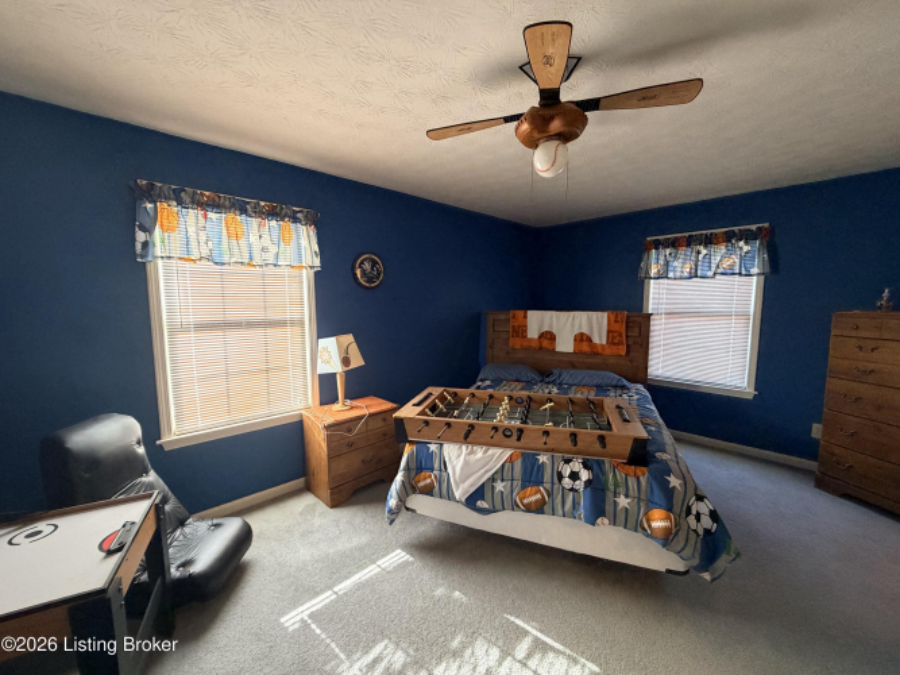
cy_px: 338
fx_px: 364
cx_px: 450
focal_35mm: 14
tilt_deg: -5.4
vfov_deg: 85.7
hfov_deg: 102.1
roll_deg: -0.4
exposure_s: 1/60
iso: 400
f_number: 2.2
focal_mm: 2.22
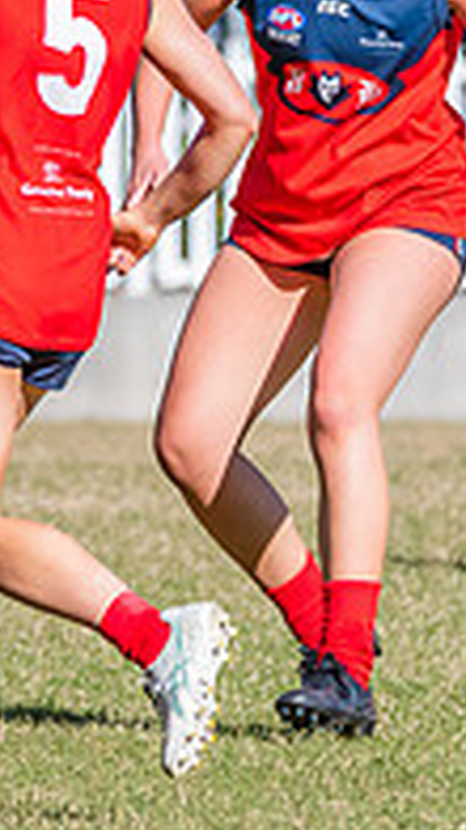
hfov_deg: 0.9
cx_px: -591
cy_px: 279
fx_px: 29421
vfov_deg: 1.6
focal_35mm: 1337
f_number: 9
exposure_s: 1/1600
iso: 800
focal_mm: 320
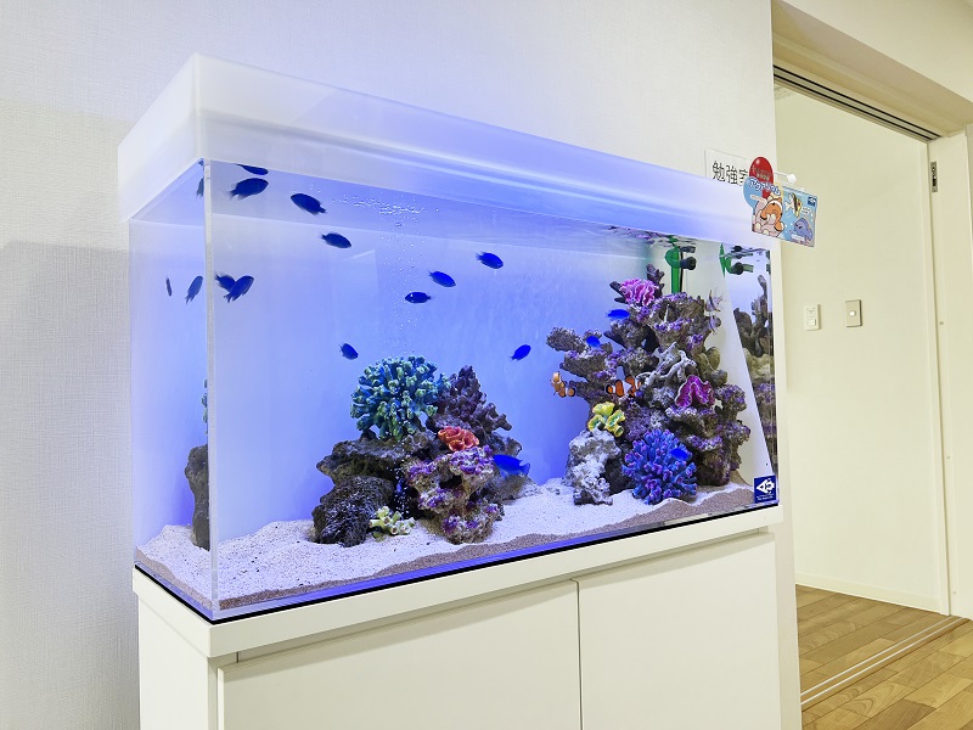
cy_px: 365
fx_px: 731
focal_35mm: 26
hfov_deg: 67.3
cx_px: 486
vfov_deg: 53.1
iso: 50
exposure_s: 1/120
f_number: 1.5
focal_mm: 5.7
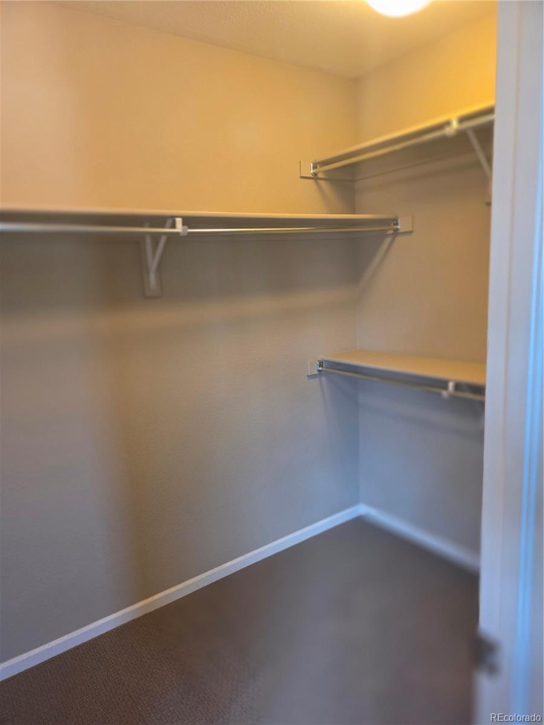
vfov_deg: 73.9
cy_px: 362
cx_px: 272
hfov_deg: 58.9
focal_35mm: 23
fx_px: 482
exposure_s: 1/120
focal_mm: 6.3
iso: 400
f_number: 1.7
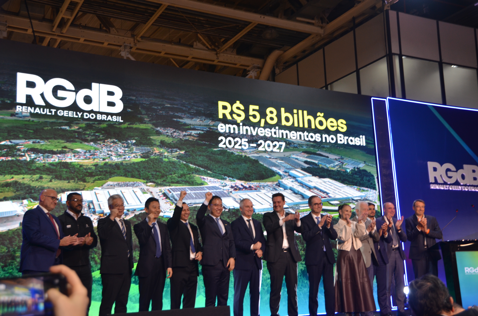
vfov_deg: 31.8
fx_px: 557
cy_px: 158
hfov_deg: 46.5
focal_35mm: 42
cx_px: 239
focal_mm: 28
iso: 400
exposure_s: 1/60
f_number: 4
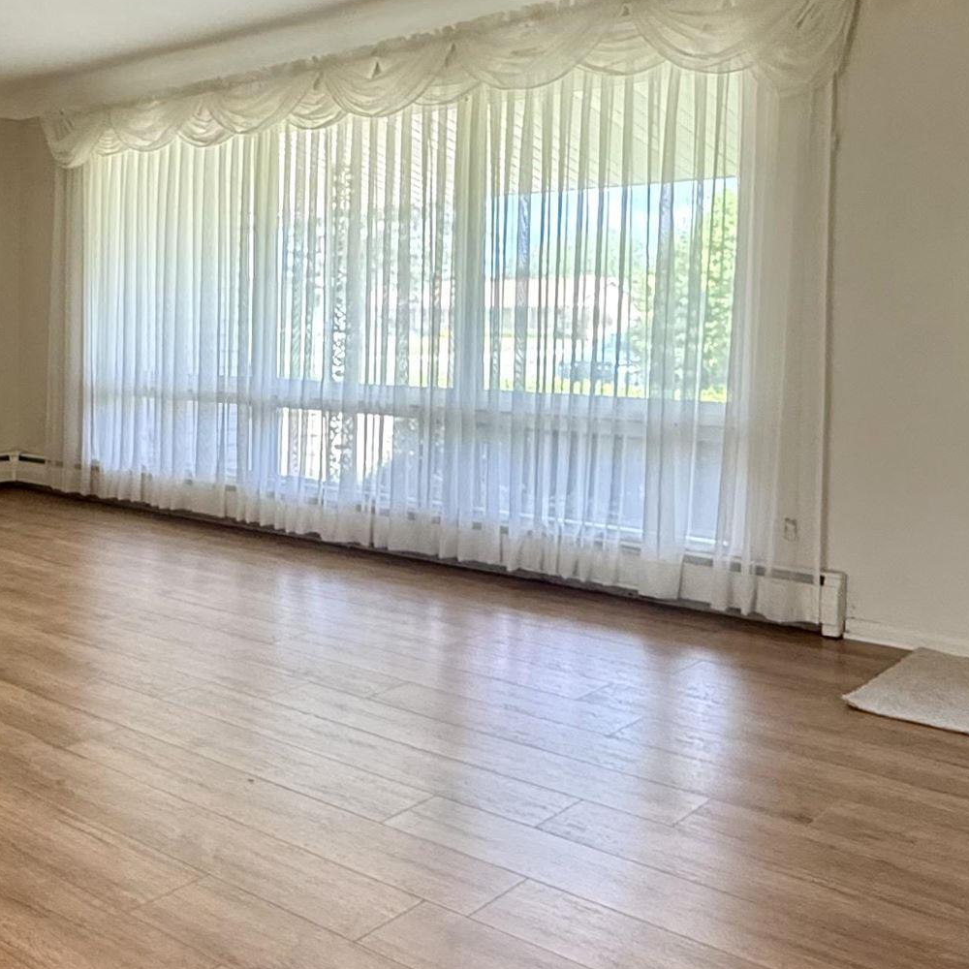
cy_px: 359
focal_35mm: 38
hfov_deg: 43.0
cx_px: 292
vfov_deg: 43.5
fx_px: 1203
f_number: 2.2
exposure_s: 1/120
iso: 500
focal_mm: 2.22
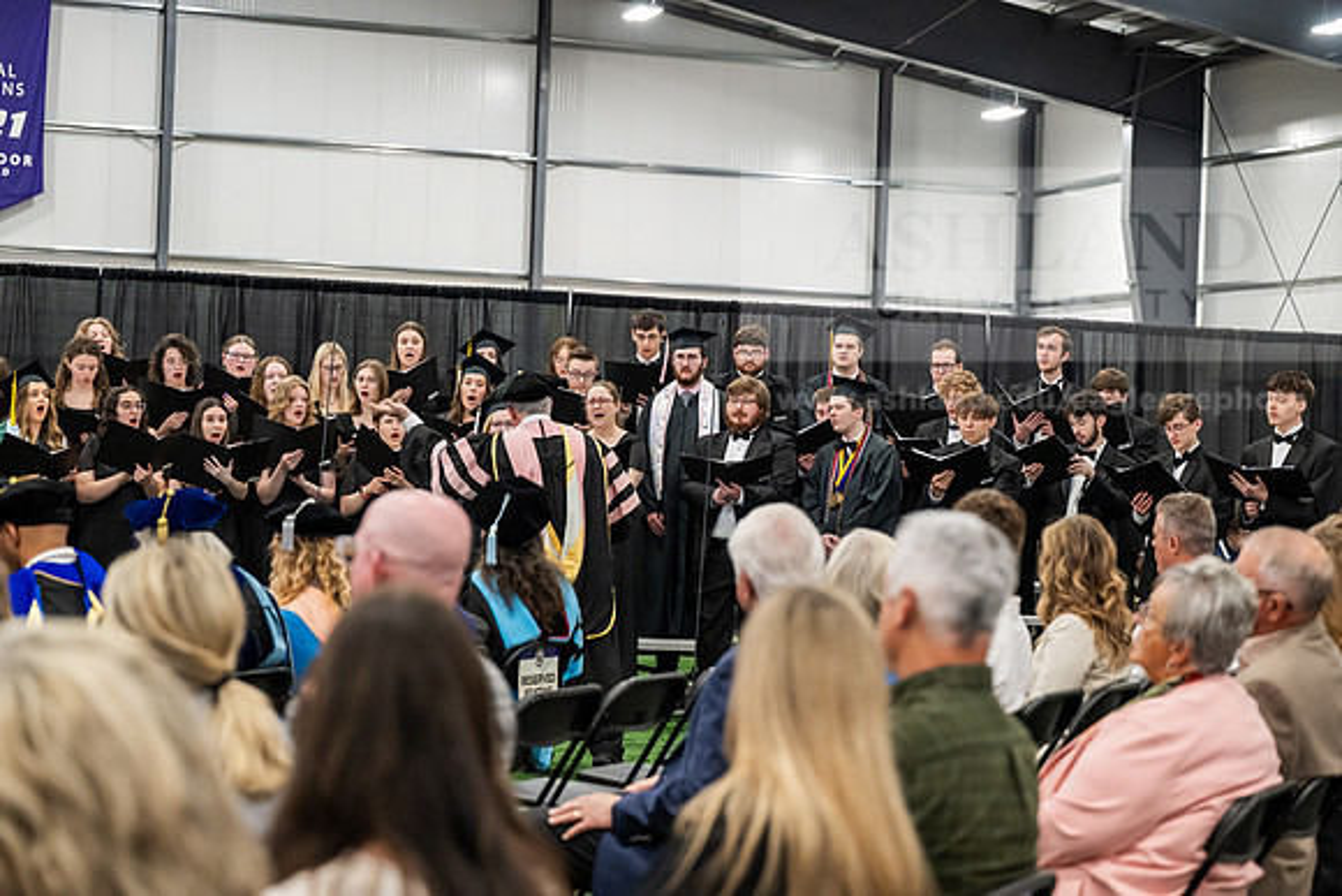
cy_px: 448
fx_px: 2610
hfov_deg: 28.8
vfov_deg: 19.5
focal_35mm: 70
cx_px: 671
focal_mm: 70
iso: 2500
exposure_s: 1/200
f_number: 3.2
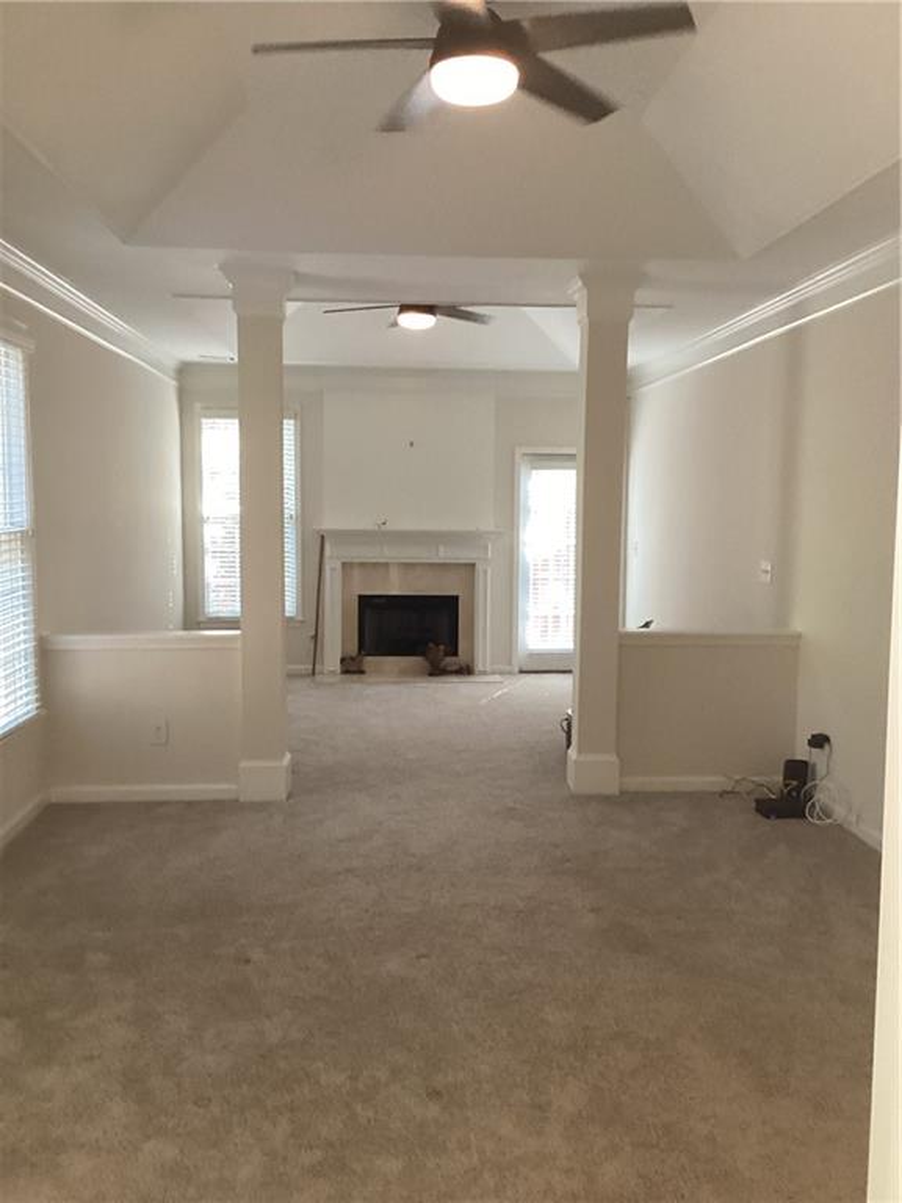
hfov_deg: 45.4
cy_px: 602
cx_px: 451
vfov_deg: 58.4
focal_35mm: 31
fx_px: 1077
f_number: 2.4
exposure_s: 1/40
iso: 250
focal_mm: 3.3
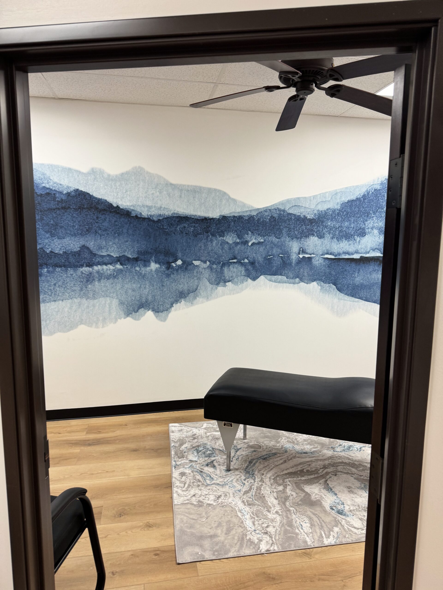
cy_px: 295
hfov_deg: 56.8
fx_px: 410
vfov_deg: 71.6
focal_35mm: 24
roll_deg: +1.0
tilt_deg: -7.3
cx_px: 222
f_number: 1.78
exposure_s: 1/60
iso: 125
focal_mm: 6.76
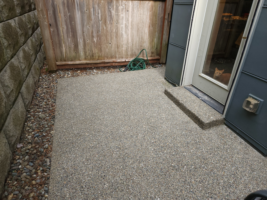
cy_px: 100
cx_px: 134
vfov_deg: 58.9
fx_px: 177
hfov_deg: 73.9
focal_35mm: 23
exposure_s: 1/120
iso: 80
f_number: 1.8
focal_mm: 5.4
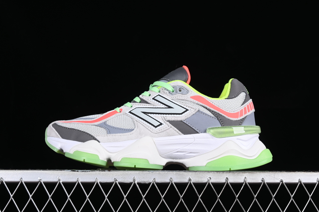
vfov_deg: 18.2
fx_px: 665
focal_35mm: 75
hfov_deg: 27.0
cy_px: 106
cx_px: 160
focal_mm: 50
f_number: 8
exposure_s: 1/80
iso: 160
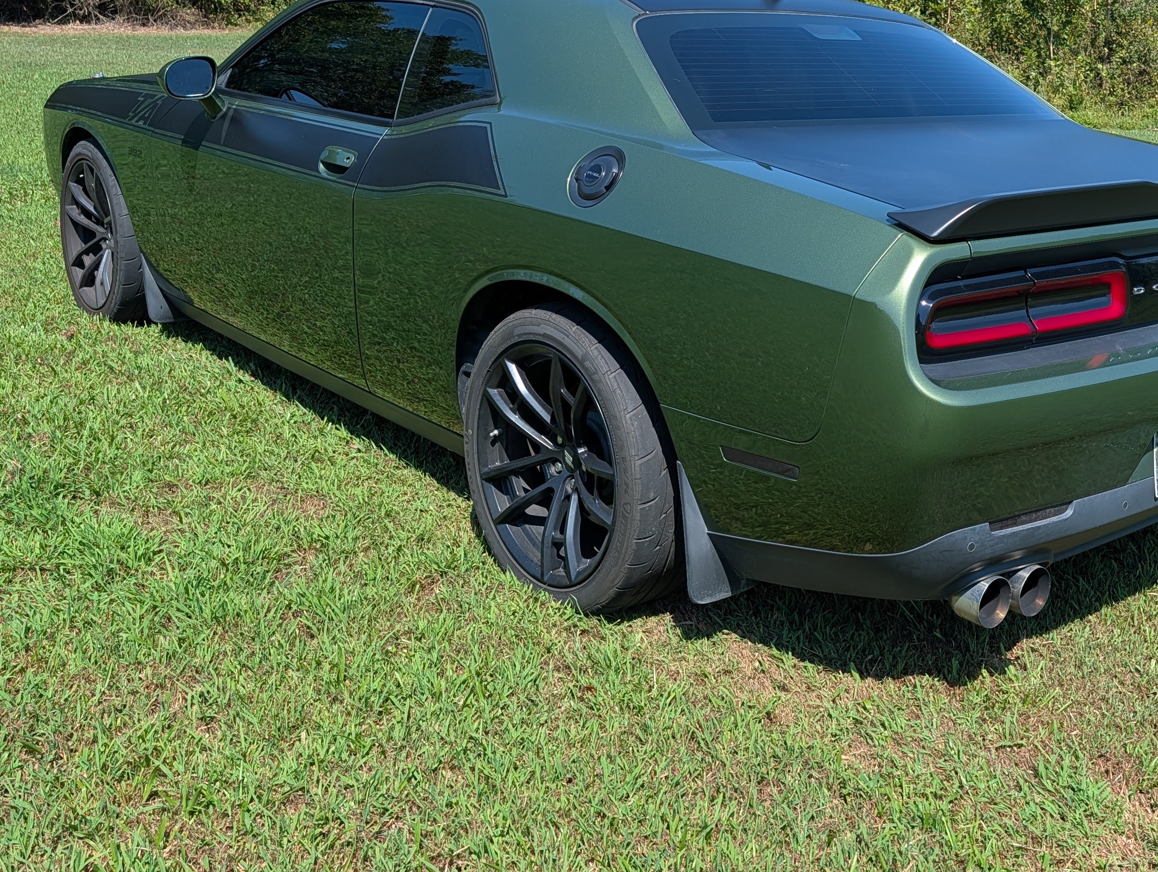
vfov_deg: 36.5
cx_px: 814
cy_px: 285
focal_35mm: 39
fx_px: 1306
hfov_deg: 46.7
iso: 22
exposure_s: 1/766
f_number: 1.68
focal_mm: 6.9
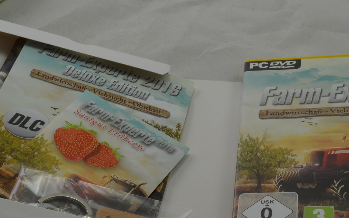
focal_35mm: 98
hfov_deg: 21.2
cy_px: 162
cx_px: 202
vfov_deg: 13.3
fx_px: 932
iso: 100
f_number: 20
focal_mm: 40
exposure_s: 1/3
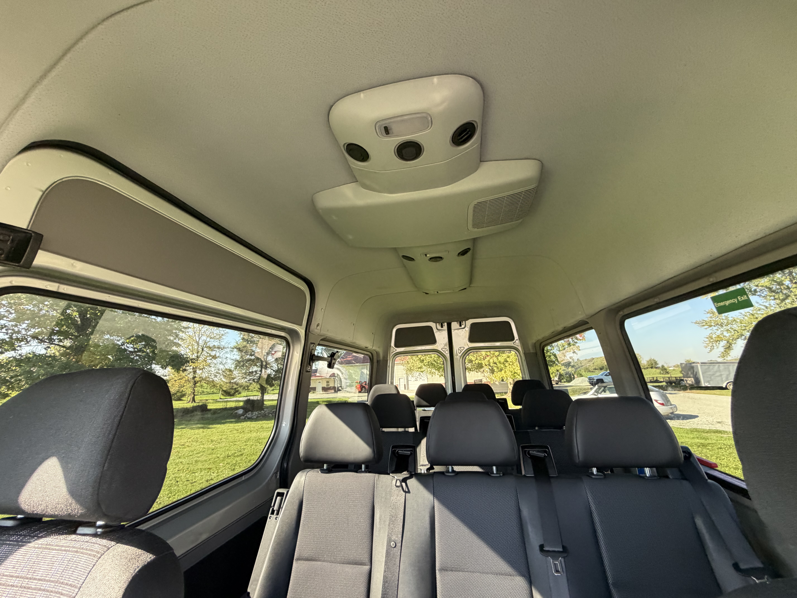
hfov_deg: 102.1
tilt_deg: +15.5
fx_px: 322
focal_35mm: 14
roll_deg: +1.7
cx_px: 398
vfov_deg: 85.7
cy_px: 299
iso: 320
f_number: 2.2
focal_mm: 2.22
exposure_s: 1/121
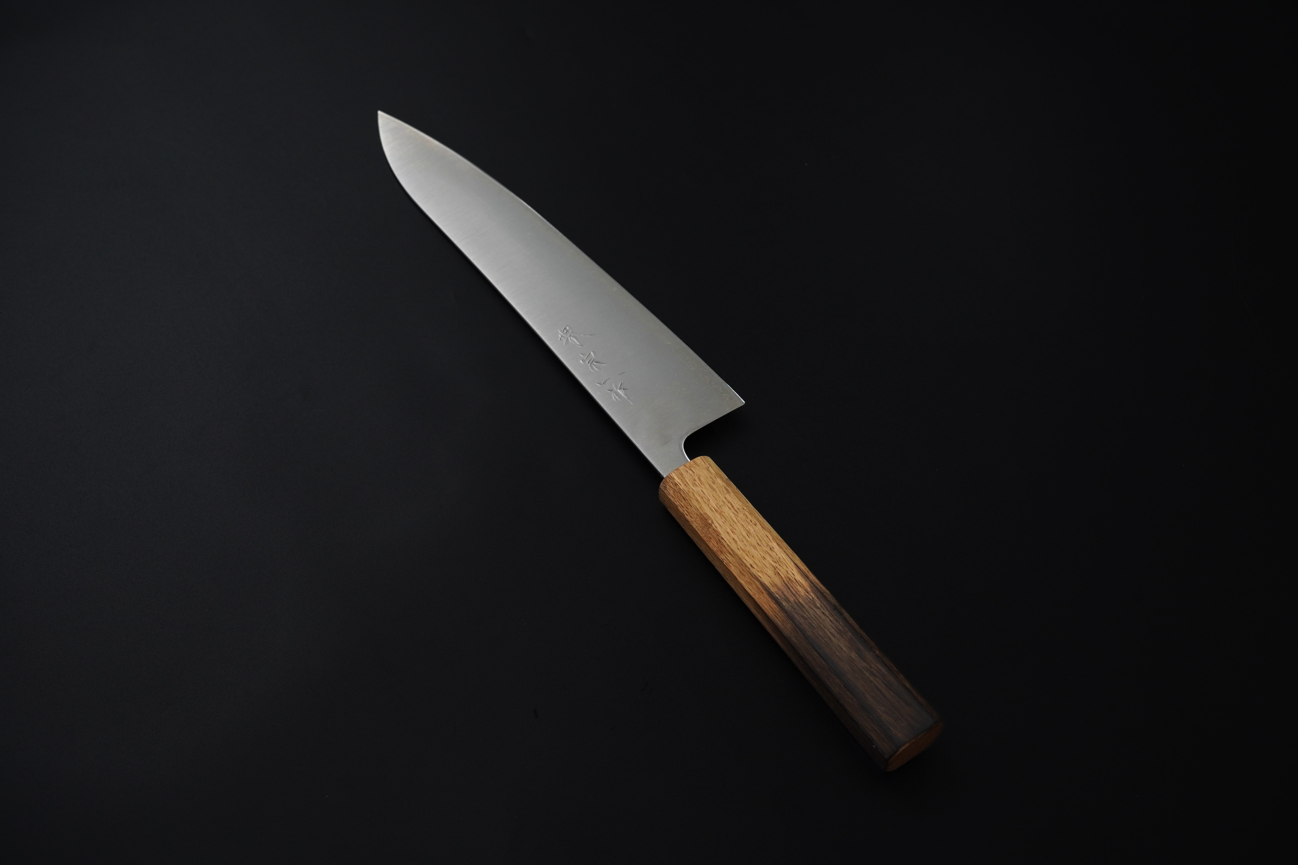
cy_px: 432
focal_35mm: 40
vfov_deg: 33.6
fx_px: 1433
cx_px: 649
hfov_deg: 48.7
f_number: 5.6
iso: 320
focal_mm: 26.5
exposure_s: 1/160
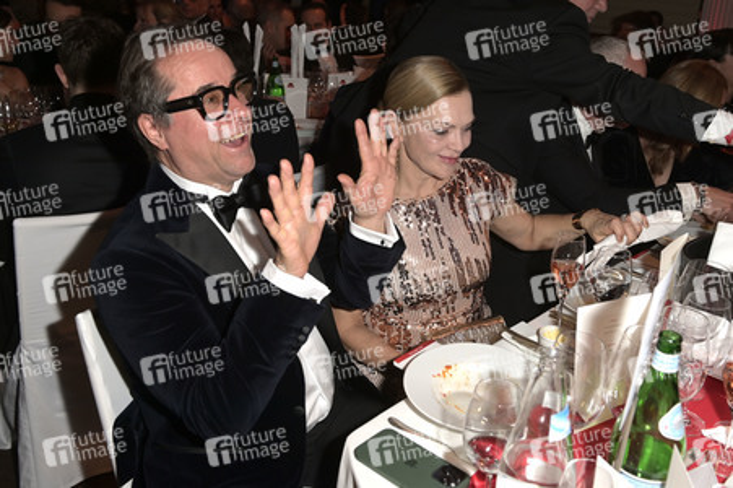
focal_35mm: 29
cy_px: 244
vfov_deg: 44.9
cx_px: 366
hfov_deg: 63.7
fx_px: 590
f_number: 5.6
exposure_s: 1/125
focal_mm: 29
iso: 640
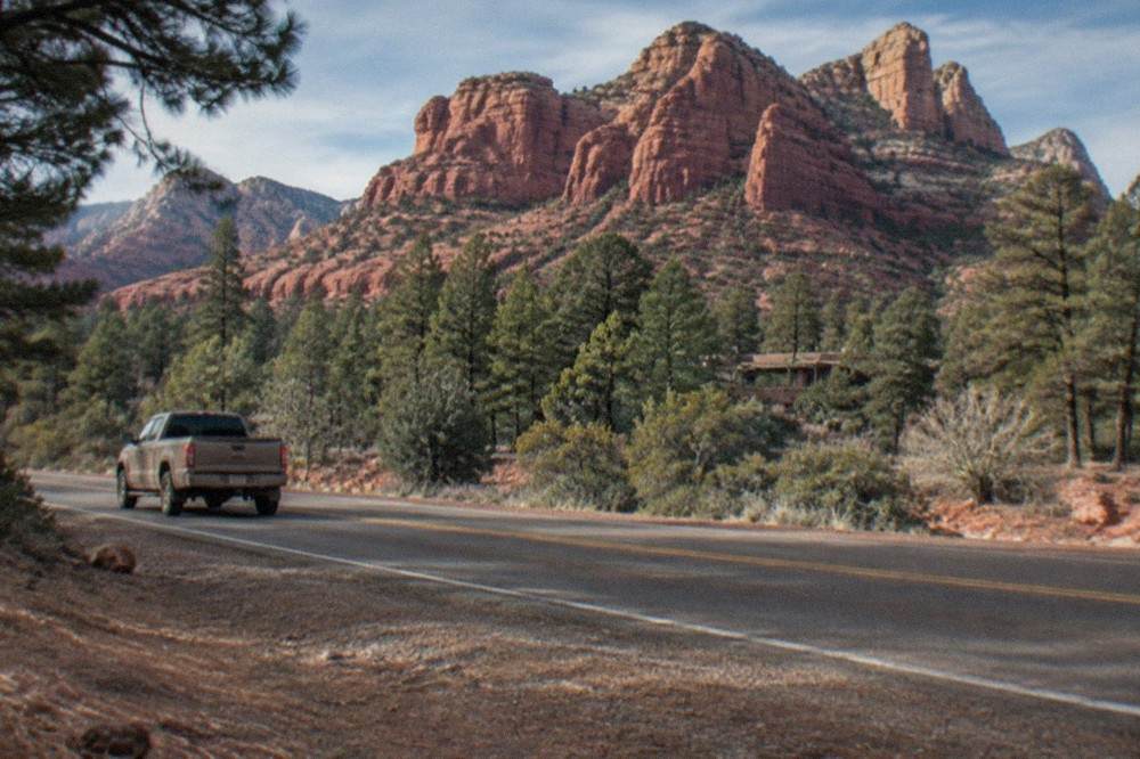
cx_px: 570
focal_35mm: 37
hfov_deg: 51.9
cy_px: 380
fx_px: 1171
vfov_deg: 35.9
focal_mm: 37
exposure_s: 1/800
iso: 320
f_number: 4.5
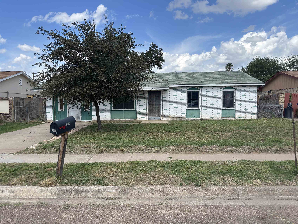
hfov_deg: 67.3
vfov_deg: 53.1
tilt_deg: -2.2
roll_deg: +0.4
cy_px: 112
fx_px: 224
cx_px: 149
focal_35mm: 26
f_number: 1.6
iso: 50
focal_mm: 5.96
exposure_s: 1/2778
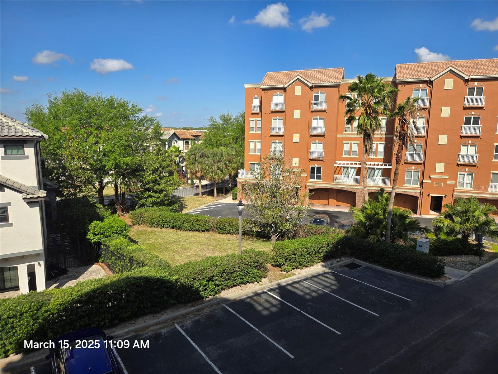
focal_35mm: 23
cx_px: 249
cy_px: 187
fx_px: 331
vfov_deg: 58.9
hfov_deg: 73.9
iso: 25
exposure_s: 1/1894
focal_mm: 5.4
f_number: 1.8
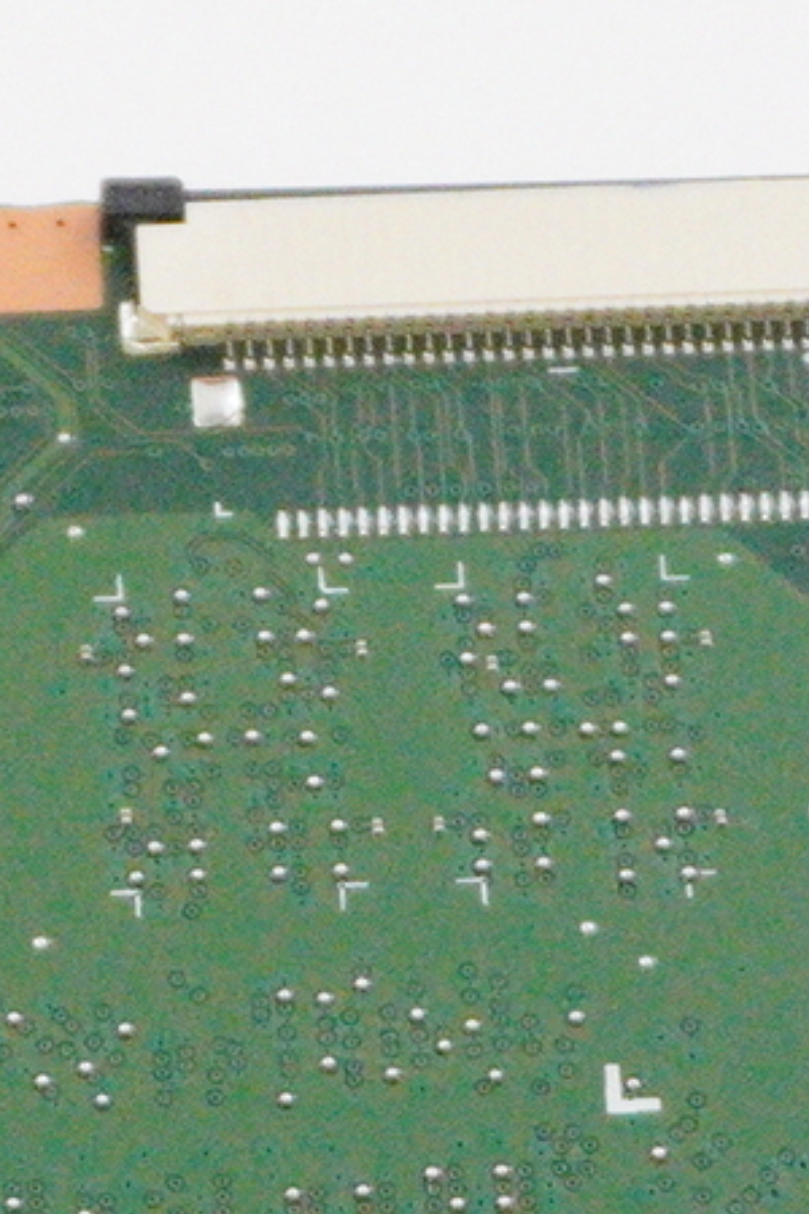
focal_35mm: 275
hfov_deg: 5.0
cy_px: 1141
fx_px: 9261
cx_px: -477
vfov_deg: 7.5
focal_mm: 33
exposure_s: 1/320
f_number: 5.6
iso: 6400
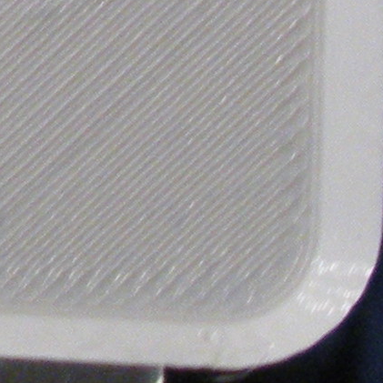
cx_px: -496
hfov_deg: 6.1
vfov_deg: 6.0
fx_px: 3455
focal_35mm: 276
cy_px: -657
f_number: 3.5
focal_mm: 6.3
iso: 245
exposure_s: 1/58.3
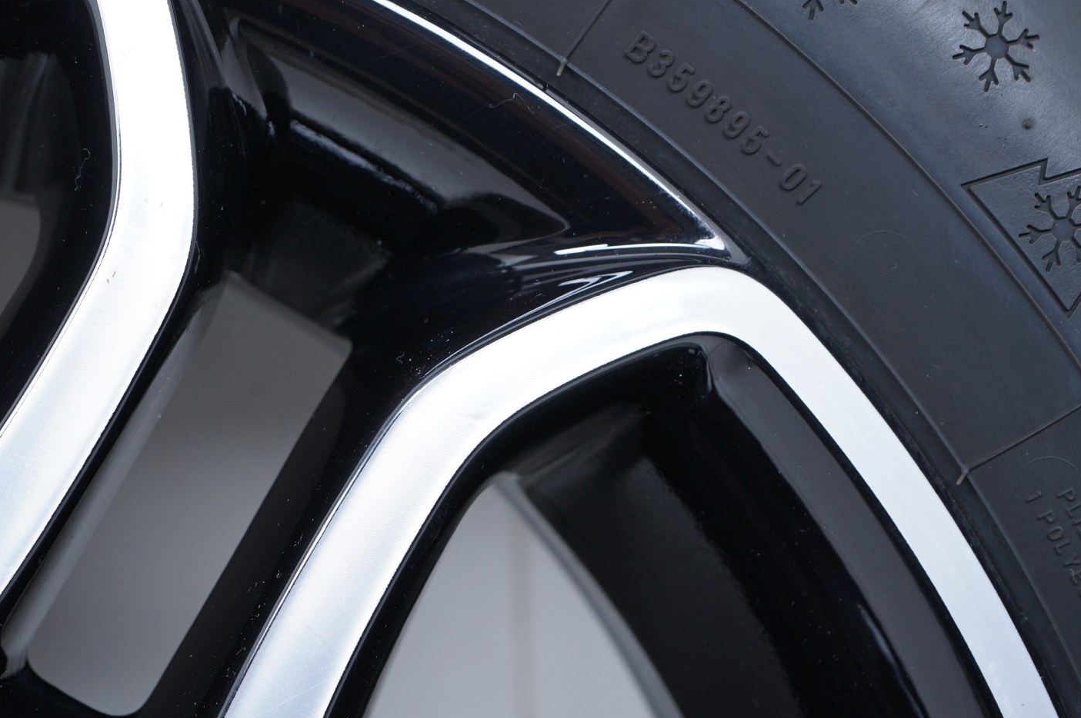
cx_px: 345
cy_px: 283
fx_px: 2460
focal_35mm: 82
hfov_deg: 24.6
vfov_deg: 16.6
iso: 250
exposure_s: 1/125
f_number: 7.1
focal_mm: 60
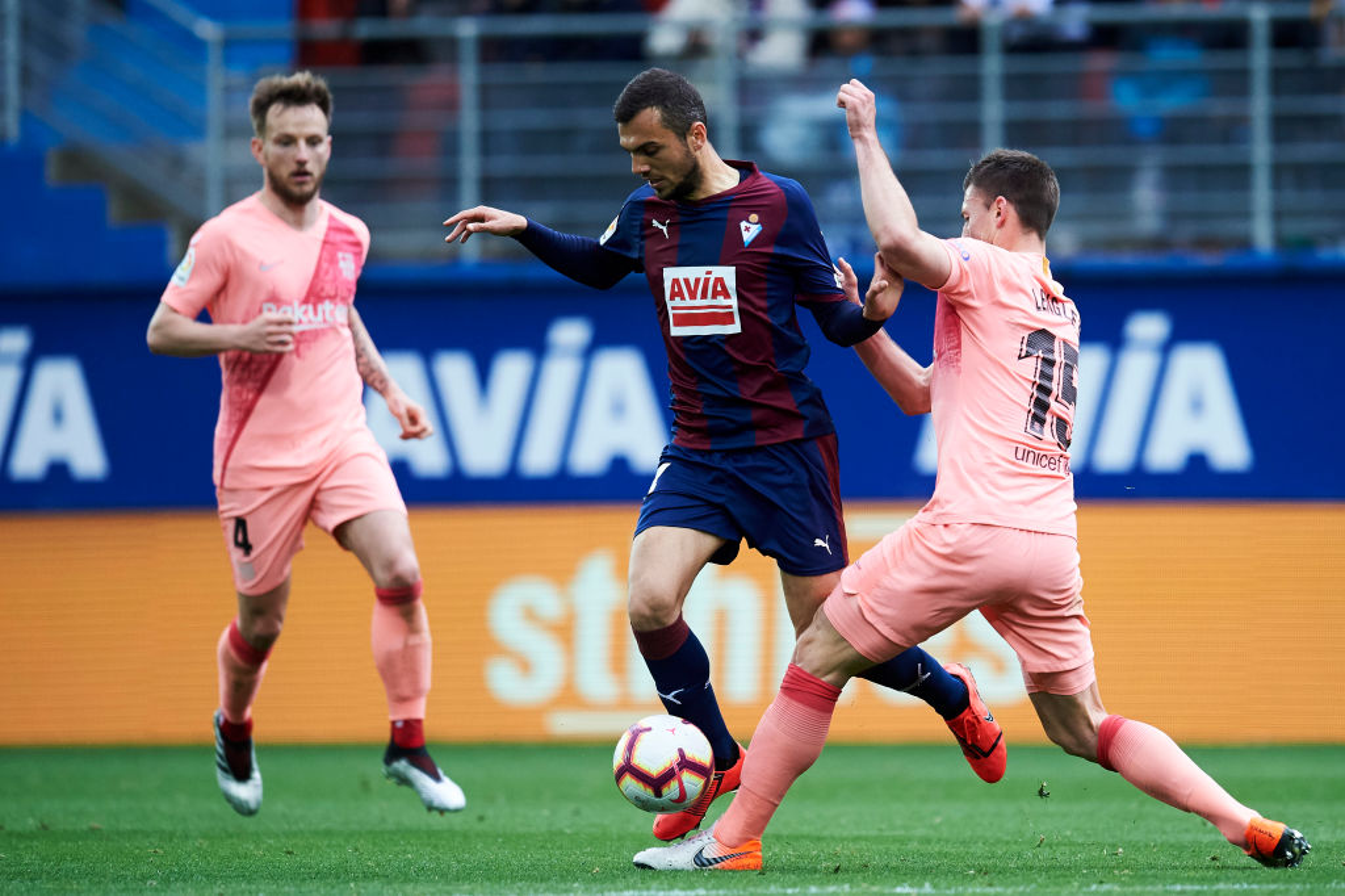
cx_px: 672
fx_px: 14939
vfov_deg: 3.4
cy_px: 448
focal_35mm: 400
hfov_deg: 5.2
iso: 2000
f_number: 3.2
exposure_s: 1/3200
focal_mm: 400
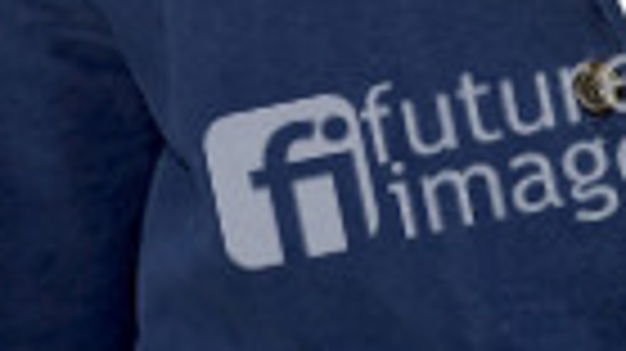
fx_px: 3500
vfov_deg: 5.5
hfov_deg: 10.2
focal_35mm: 211
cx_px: 567
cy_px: -513
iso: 400
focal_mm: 70
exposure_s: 1/250
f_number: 5.6
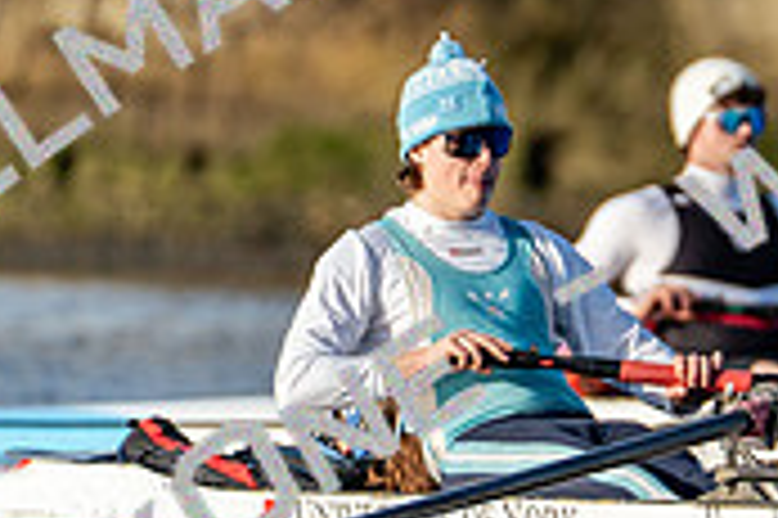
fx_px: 43547
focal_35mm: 2017
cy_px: 264
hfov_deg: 1.0
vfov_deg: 0.7
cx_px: 1237
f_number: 6.3
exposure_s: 1/2000
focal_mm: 600
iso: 500
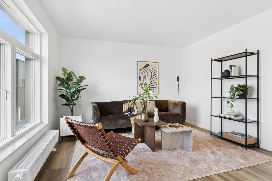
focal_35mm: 18
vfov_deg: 67.4
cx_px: 136
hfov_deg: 90.0
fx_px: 136
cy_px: 90
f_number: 8
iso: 200
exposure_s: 1/40
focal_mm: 12
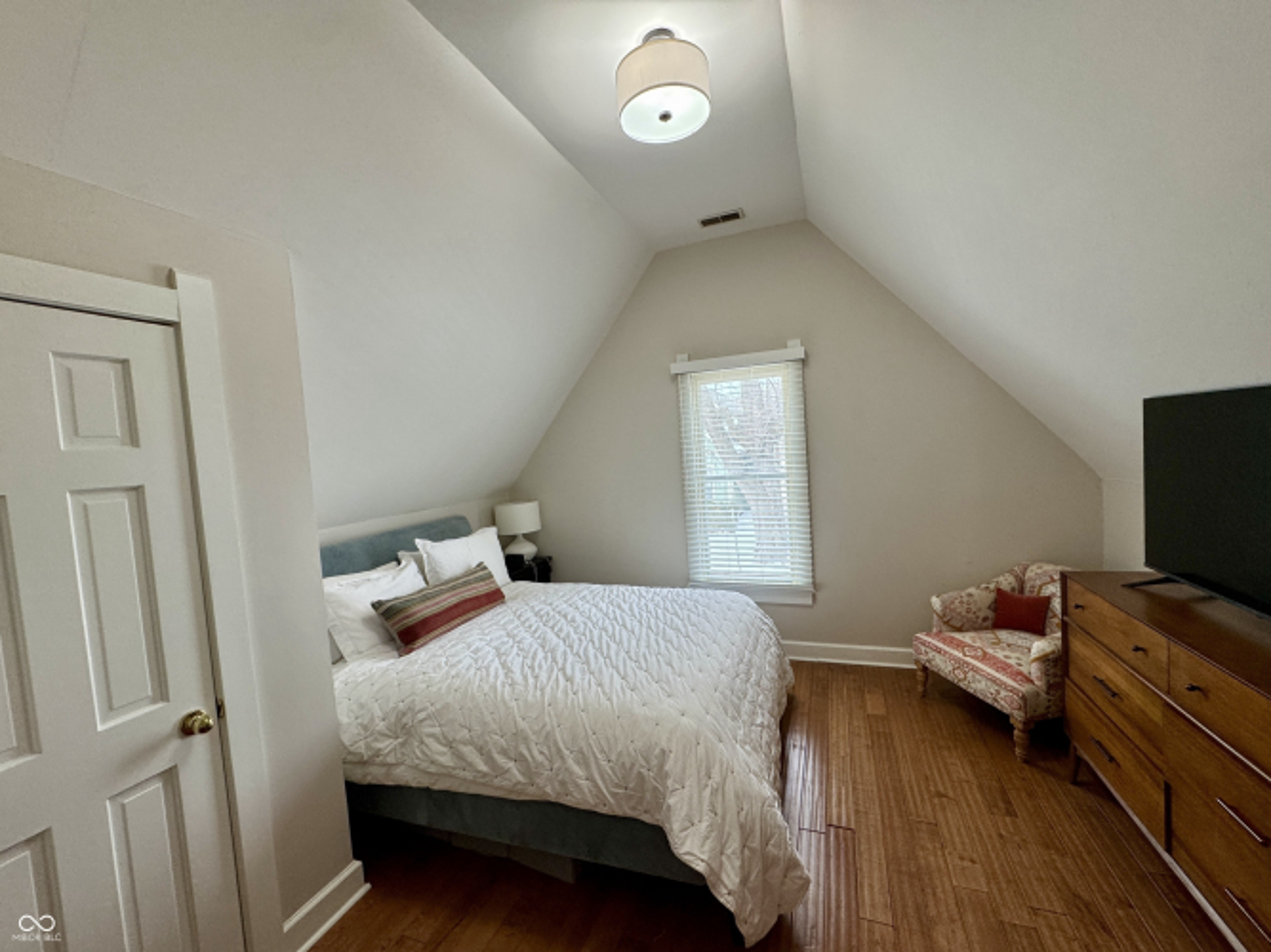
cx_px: 636
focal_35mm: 14
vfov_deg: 85.7
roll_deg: +4.0
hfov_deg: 102.1
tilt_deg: -3.5
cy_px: 476
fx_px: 514
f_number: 2.2
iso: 160
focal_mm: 2.22
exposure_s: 1/120
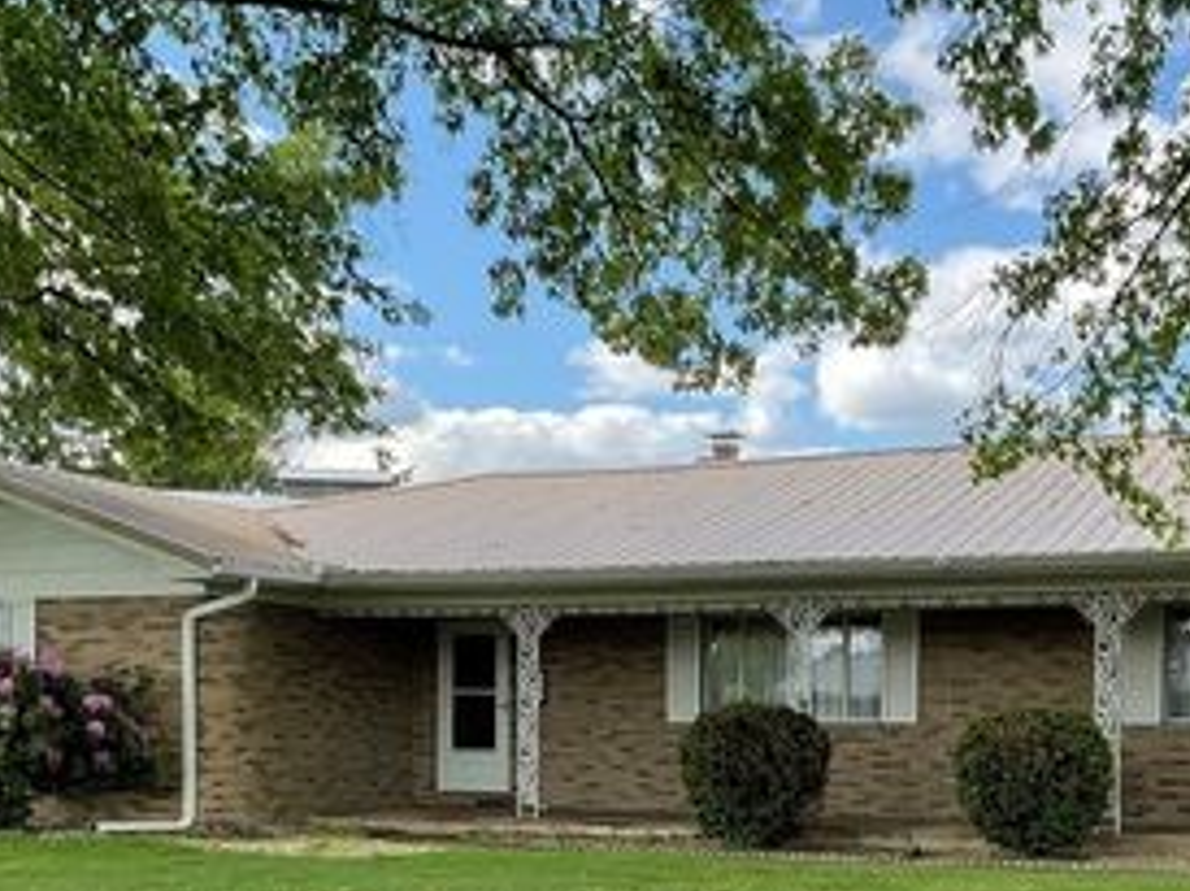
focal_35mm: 53
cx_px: 769
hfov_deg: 35.9
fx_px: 1820
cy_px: 763
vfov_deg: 26.7
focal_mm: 3
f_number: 1.8
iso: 16
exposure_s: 1/439
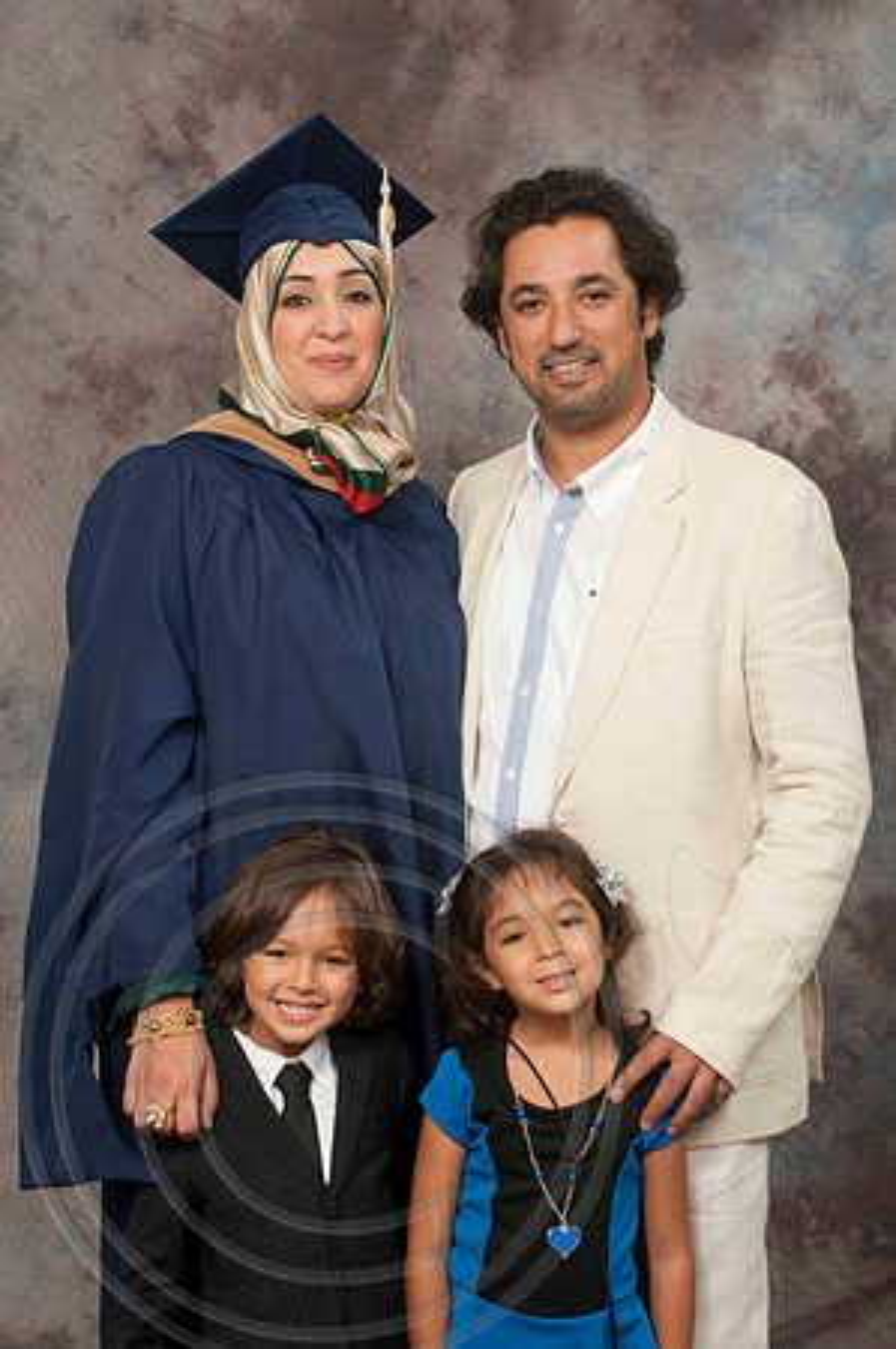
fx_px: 2694
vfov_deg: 28.1
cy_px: 674
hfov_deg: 18.9
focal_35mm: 72
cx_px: 448
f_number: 5.6
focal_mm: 48
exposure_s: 1/100
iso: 250
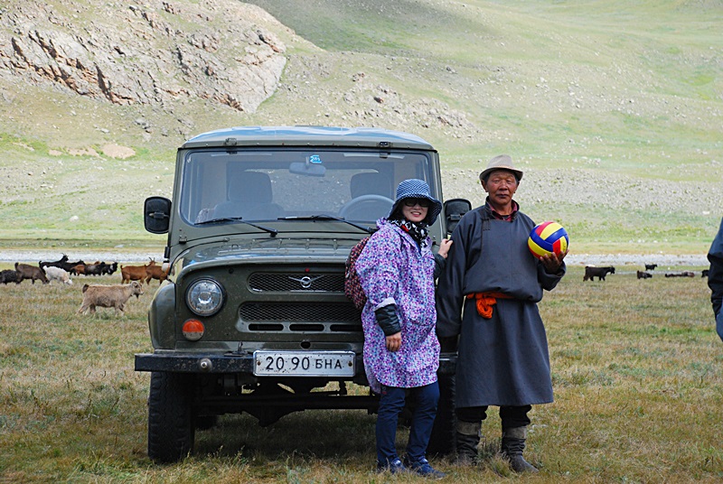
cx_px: 362
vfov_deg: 13.1
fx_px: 2112
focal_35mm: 105
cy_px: 242
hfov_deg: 19.4
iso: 400
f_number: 5.6
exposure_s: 1/640
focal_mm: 70
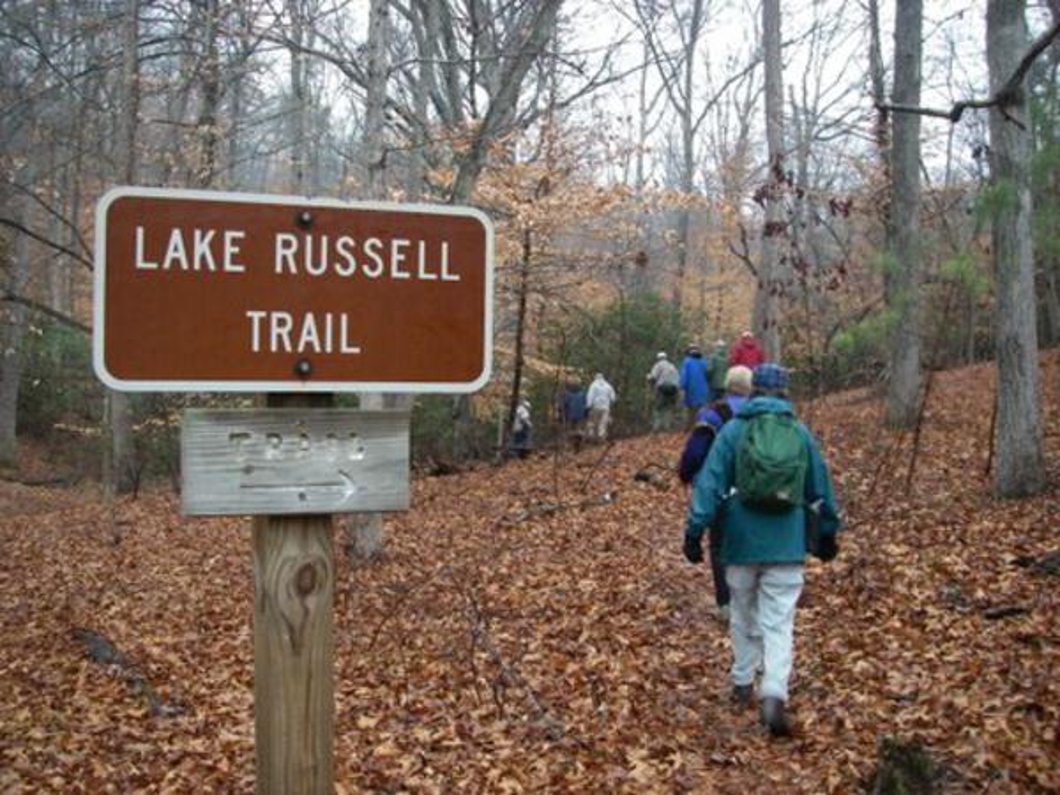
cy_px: 398
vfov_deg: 37.7
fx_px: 1164
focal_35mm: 38
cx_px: 530
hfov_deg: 49.0
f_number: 3.3
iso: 200
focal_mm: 6.3
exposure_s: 1/25
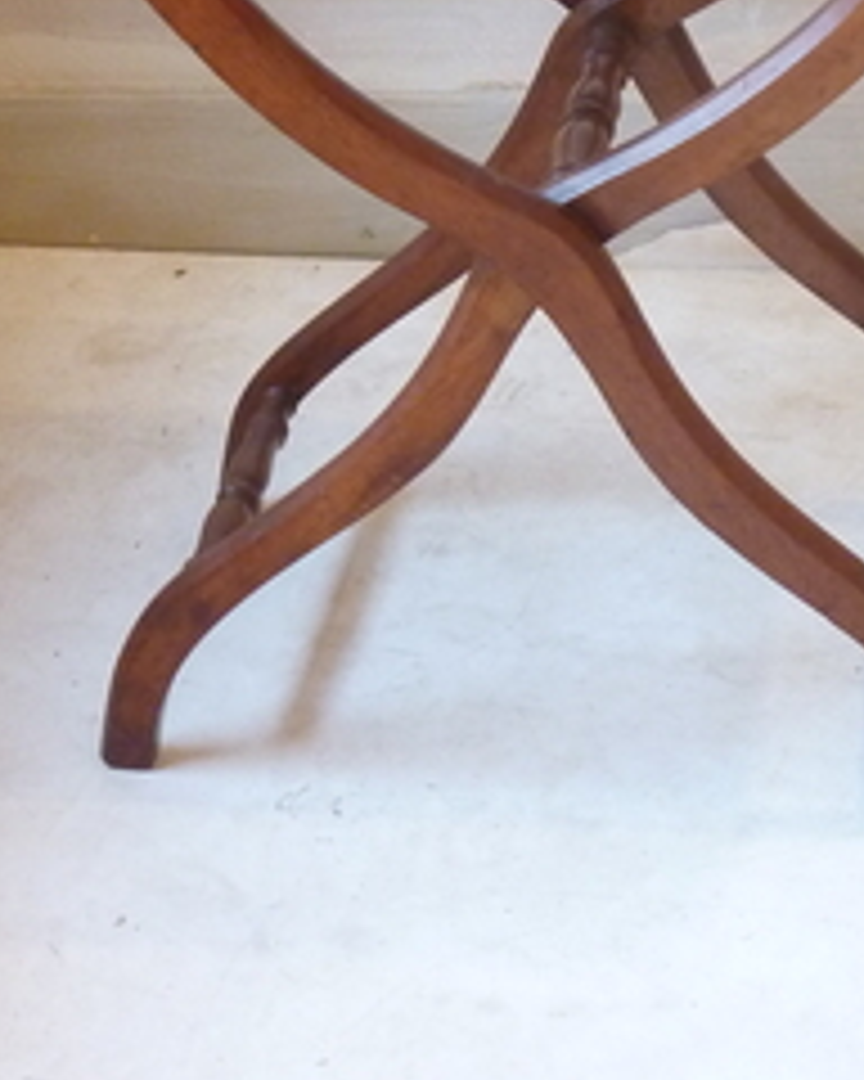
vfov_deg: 16.2
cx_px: 639
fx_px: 3740
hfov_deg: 13.1
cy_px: 117
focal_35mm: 117
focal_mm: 7.9
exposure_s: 1/8
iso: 400
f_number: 3.8
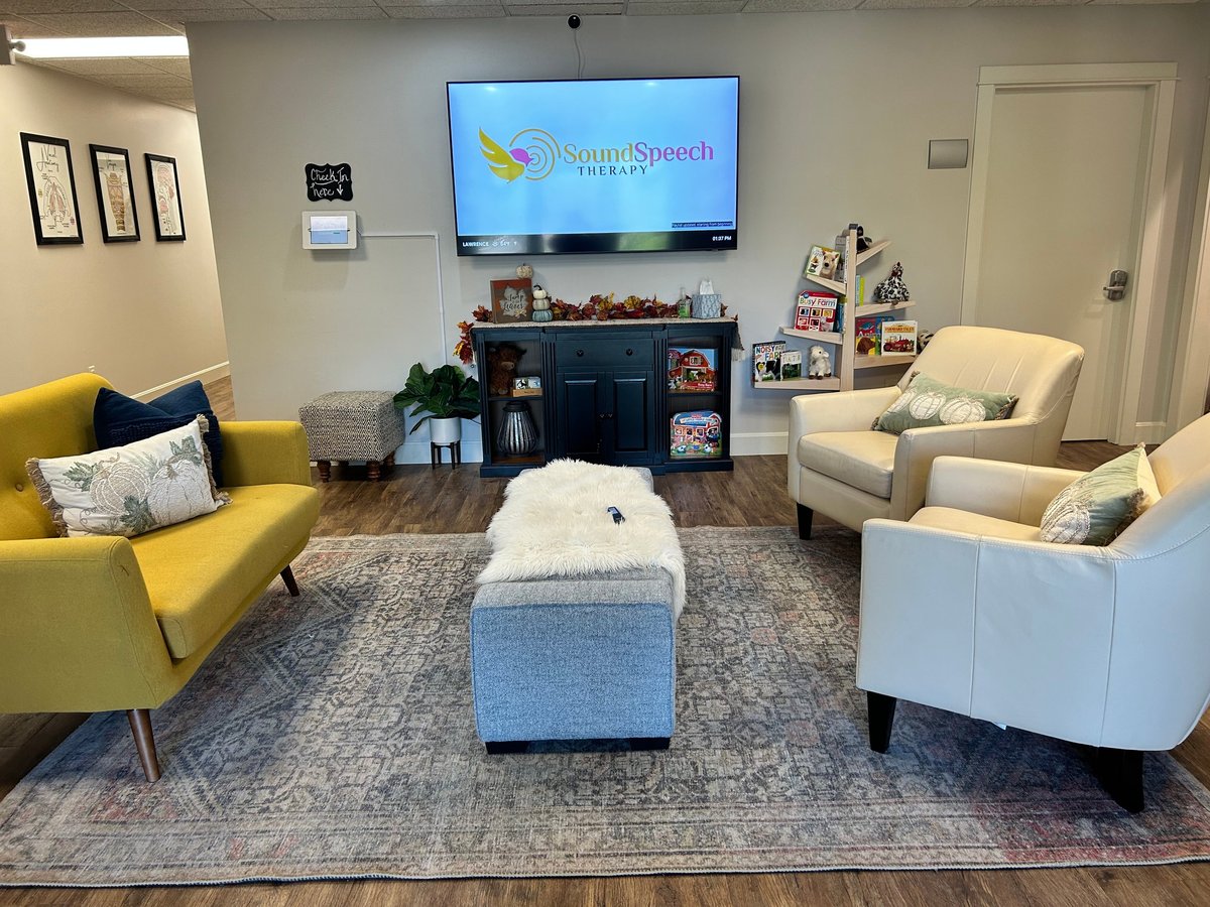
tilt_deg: -12.3
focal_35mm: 26
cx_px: 605
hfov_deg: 67.3
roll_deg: +1.1
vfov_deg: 53.1
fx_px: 909
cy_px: 454
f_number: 1.5
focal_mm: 5.7
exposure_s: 1/120
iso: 125
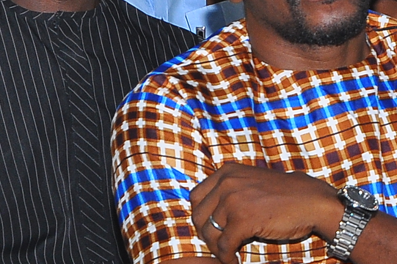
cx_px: 514
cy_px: 200
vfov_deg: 3.9
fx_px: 3855
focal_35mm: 350
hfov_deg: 5.9
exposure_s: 1/160
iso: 400
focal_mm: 55
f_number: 5.6
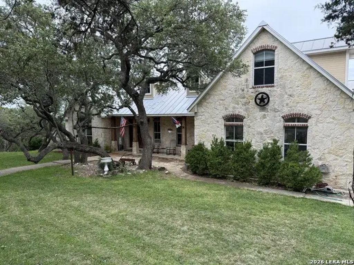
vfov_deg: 56.8
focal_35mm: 24
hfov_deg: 71.6
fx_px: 245
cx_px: 177
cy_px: 132
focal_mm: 6.76
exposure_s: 1/1230
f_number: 1.78
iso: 100
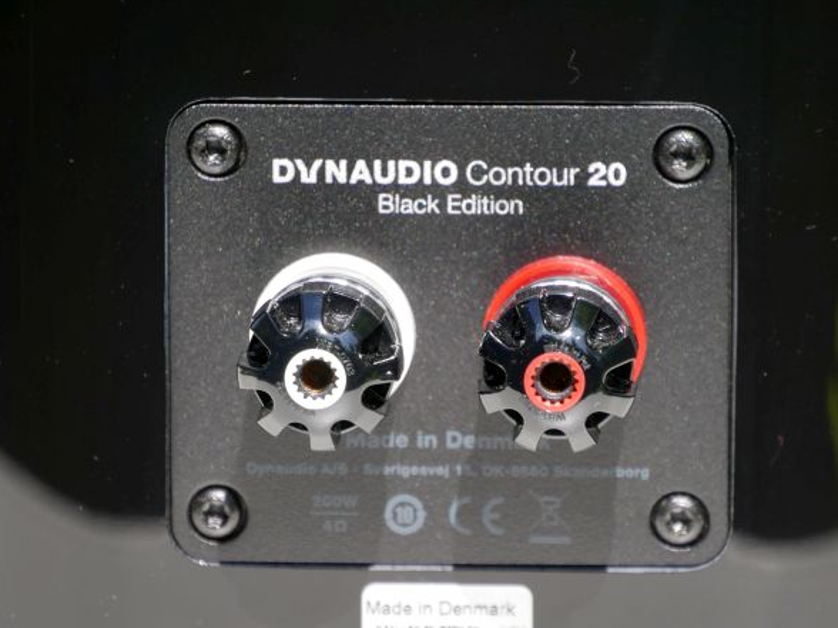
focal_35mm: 381
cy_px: 407
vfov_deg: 3.9
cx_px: 473
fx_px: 9223
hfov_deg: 5.2
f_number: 5.6
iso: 200
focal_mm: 140
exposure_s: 1/320
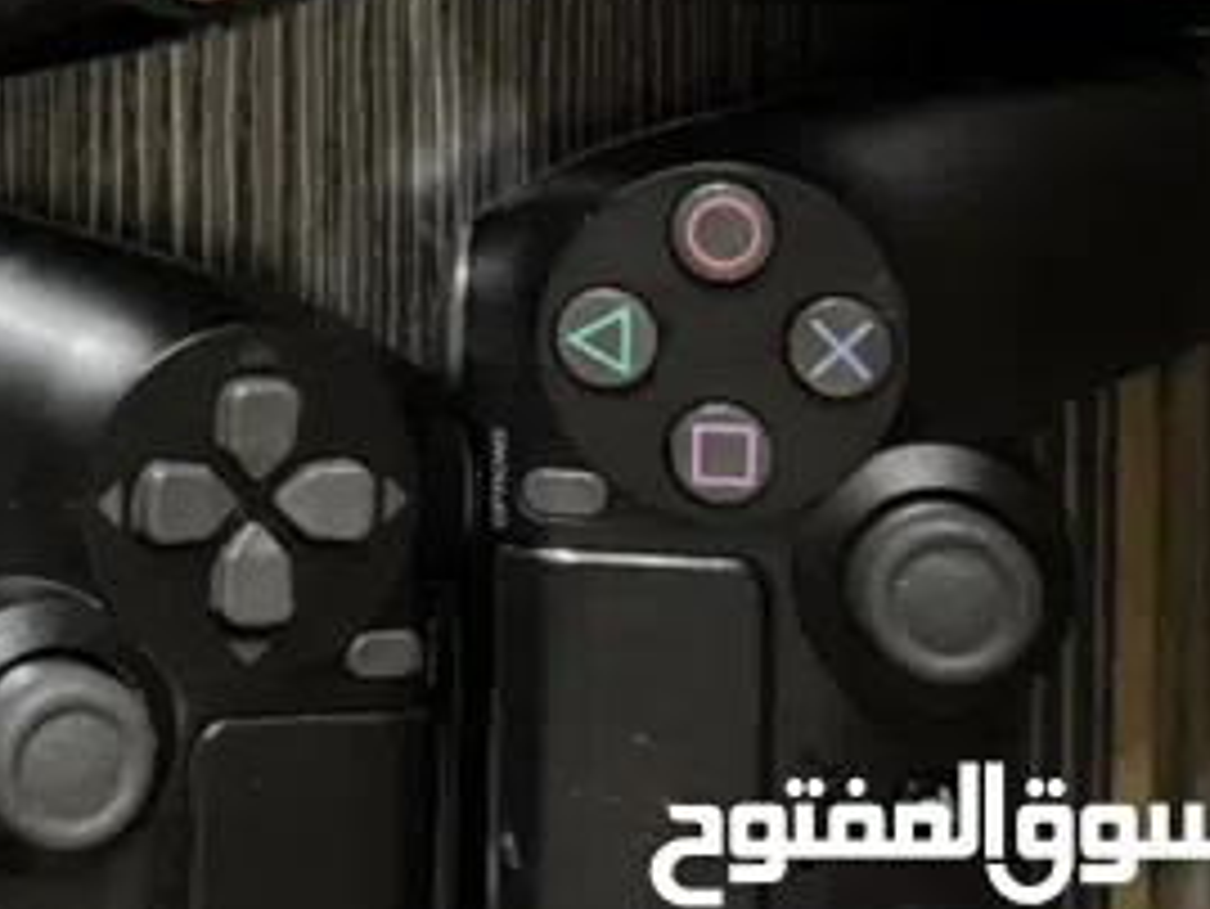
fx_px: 1993
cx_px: -27
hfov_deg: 31.0
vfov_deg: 25.0
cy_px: 112
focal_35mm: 57
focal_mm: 6.76
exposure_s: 1/20
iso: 1600
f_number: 1.78
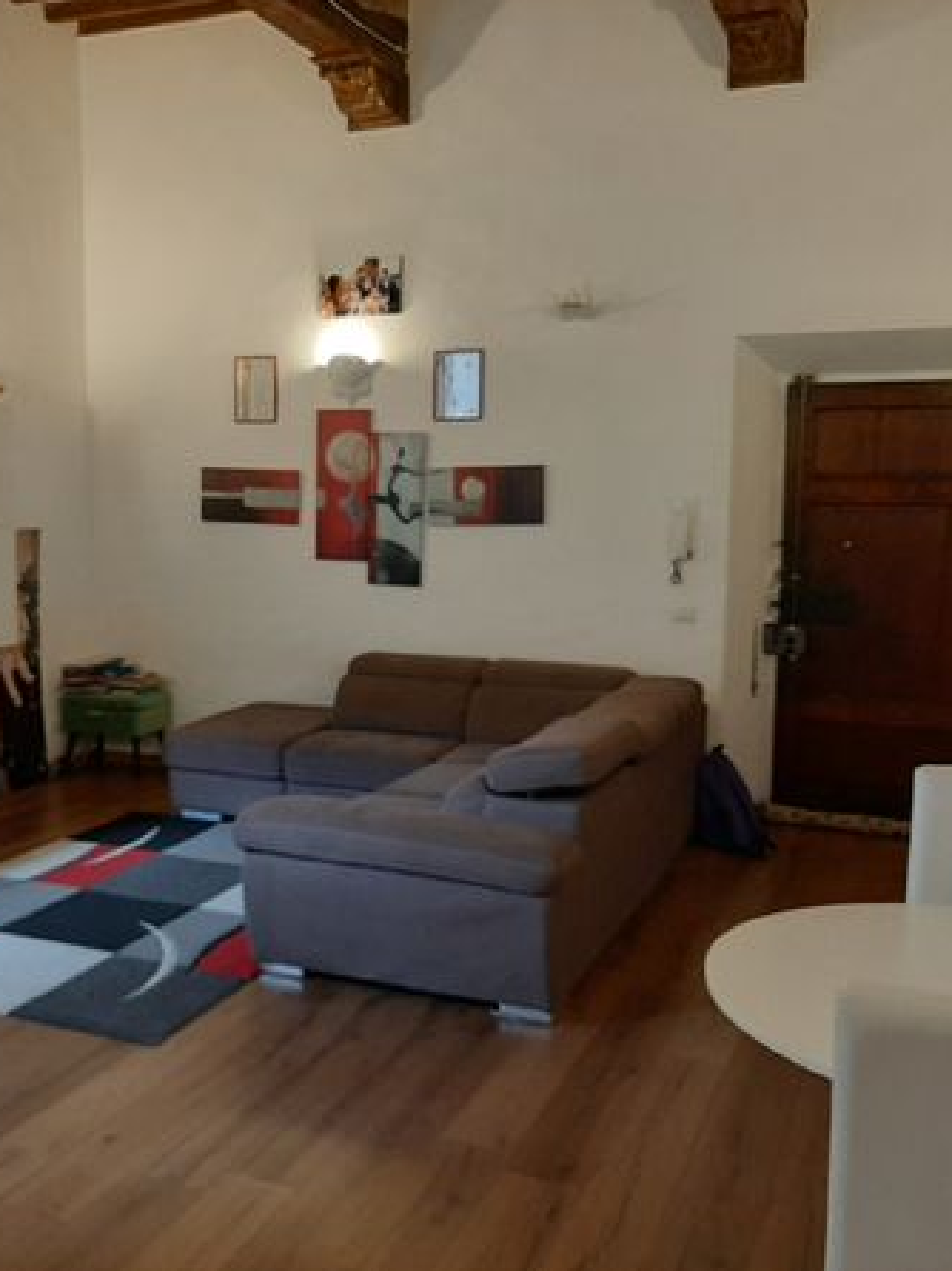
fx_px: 1285
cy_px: 633
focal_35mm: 35
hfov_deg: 40.1
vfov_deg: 52.7
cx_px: 311
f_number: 1.7
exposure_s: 1/33
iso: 200
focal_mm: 3.93
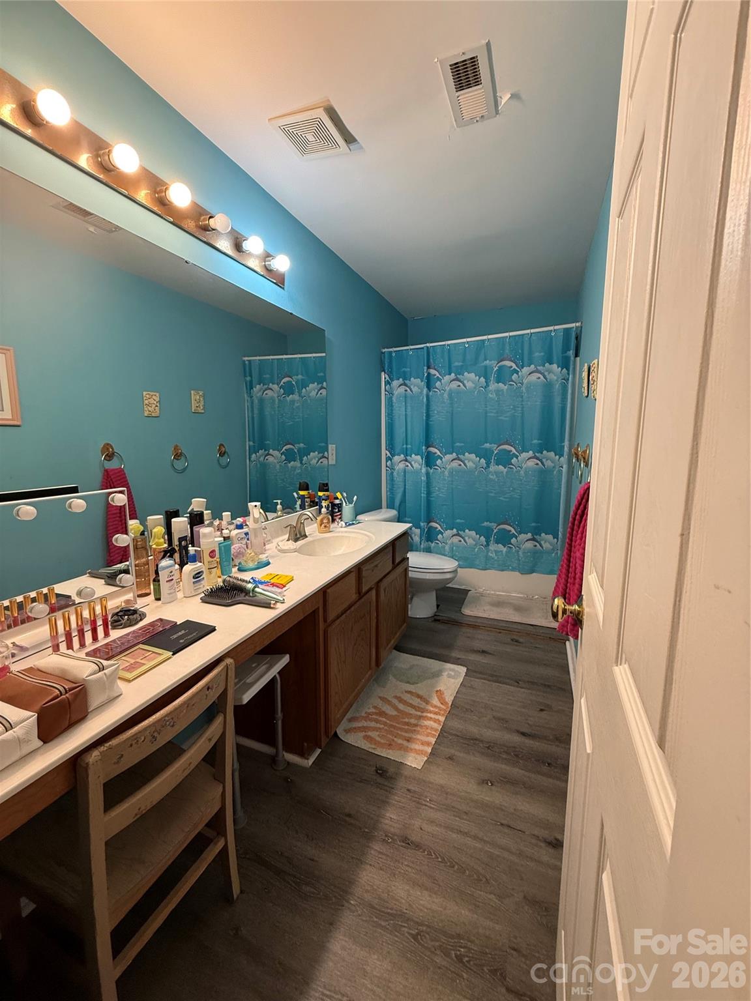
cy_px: 500
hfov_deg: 85.7
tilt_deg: -7.5
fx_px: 405
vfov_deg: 102.1
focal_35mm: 14
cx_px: 376
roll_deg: -0.1
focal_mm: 2.22
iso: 250
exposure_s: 1/60
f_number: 2.2
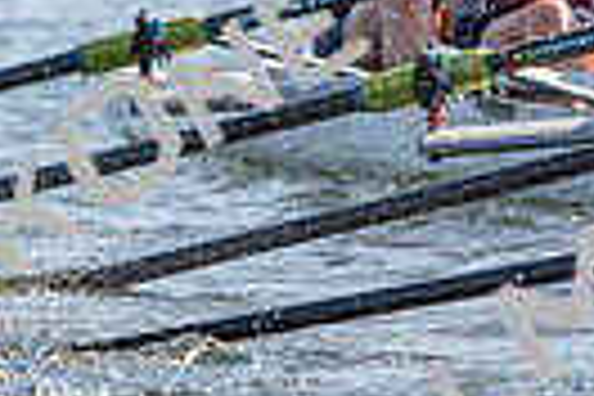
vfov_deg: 1.2
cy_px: -83
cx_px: 1120
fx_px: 18528
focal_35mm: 1123
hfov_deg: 1.8
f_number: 5.6
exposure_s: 1/2000
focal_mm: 255
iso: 400
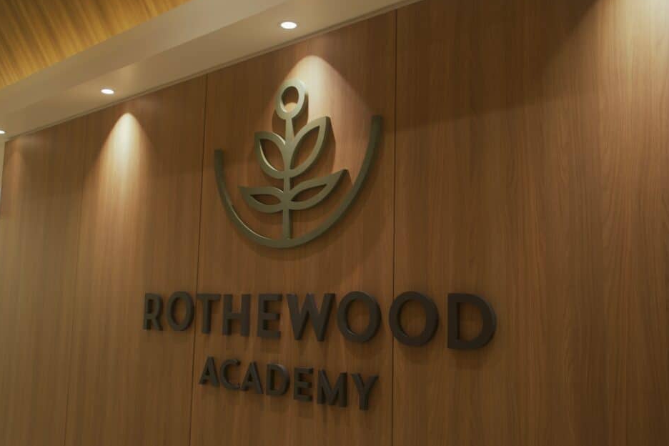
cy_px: 226
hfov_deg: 54.4
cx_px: 329
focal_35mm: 35
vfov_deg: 37.9
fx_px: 650
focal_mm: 32
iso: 200
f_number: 4.5
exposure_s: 1/15
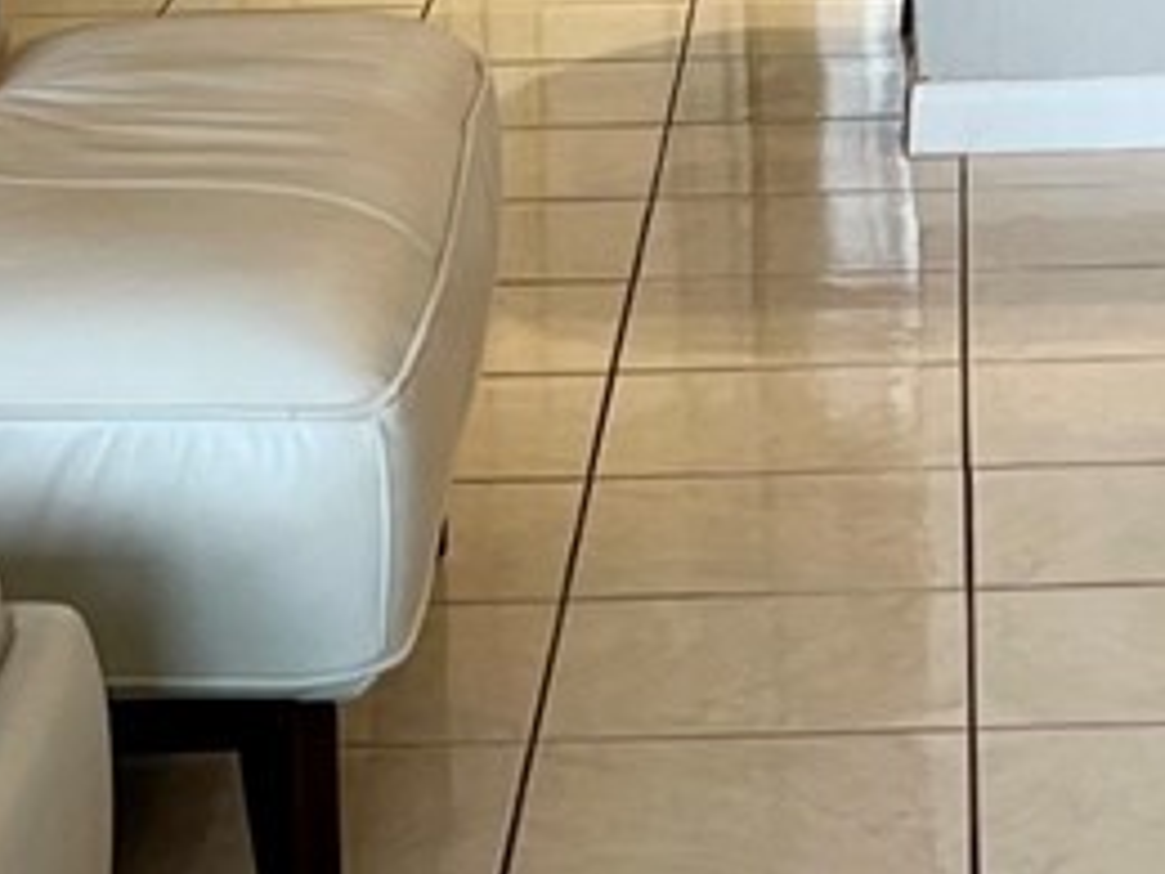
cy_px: -448
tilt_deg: -8.2
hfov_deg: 12.3
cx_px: 887
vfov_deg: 9.0
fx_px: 5385
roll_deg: +0.9
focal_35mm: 160
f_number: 1.5
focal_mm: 5.7
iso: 80
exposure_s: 1/60
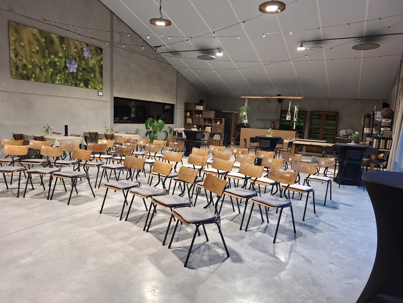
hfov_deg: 73.9
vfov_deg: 58.9
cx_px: 202
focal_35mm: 23
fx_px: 268
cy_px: 152
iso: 125
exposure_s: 1/50
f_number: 1.8
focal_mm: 5.54
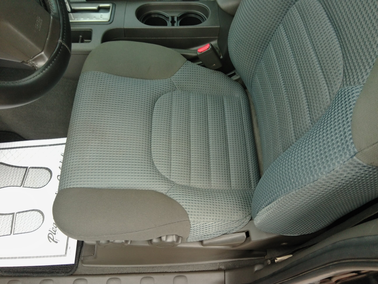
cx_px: 189
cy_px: 142
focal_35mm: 26
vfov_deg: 53.1
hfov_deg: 67.3
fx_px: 284
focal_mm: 3
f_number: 2
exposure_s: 1/100
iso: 183
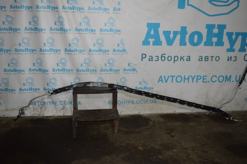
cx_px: 124
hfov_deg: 55.2
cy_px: 82
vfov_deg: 38.3
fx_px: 236
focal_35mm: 34
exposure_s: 1/60
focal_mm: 23
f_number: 3.8
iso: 2200
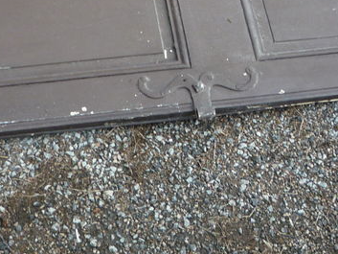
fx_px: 830
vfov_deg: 16.6
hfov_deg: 23.0
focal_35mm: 85
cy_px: -54
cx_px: 180
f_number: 3.3
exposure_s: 1/30
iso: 100
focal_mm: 5.2
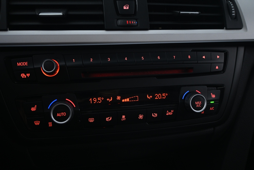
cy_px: 85
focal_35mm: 32
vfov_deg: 40.8
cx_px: 127
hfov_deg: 58.3
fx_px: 228
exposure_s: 1/8
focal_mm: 21.5
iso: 1000
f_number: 4
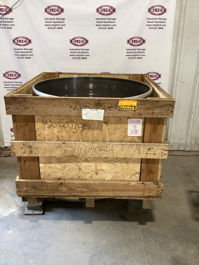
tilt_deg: -20.7
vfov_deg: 58.4
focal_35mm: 31
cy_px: 132
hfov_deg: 45.4
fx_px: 238
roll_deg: +0.9
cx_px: 100
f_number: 2.4
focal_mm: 3.3
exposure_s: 1/50
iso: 320
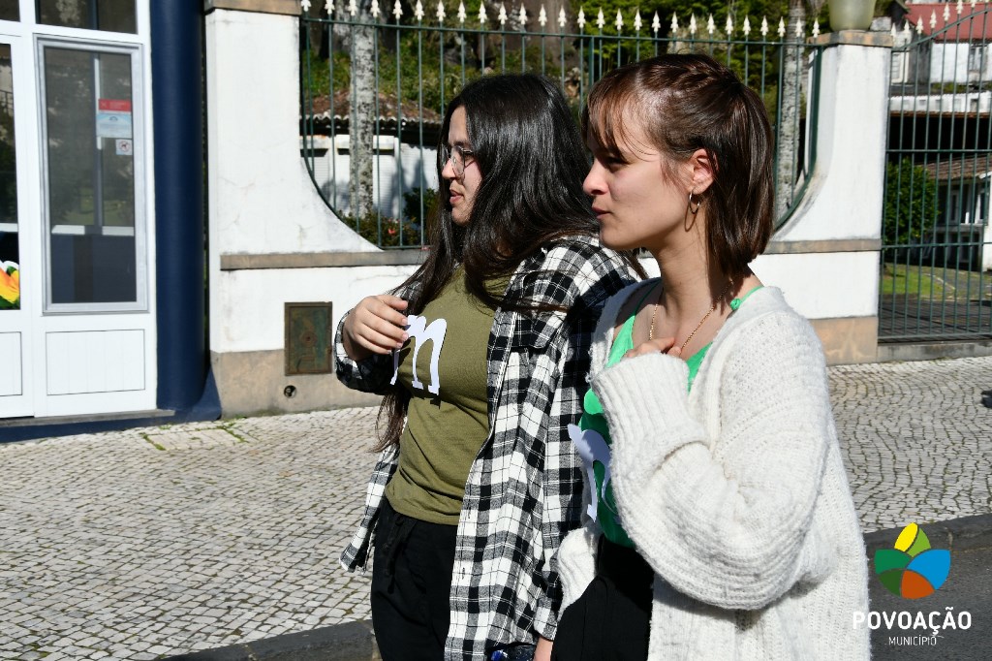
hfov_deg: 41.1
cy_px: 330
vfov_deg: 28.1
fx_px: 1322
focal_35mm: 48
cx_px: 496
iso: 100
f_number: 10
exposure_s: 1/400
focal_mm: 32
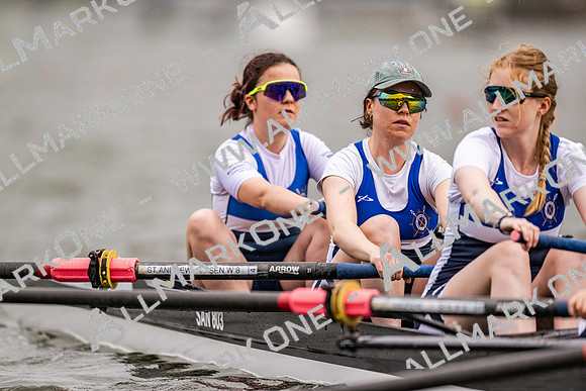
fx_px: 9768
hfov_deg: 3.4
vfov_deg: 2.3
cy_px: 196
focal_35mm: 600
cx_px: 293
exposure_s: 1/2500
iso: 720
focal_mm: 600
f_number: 4
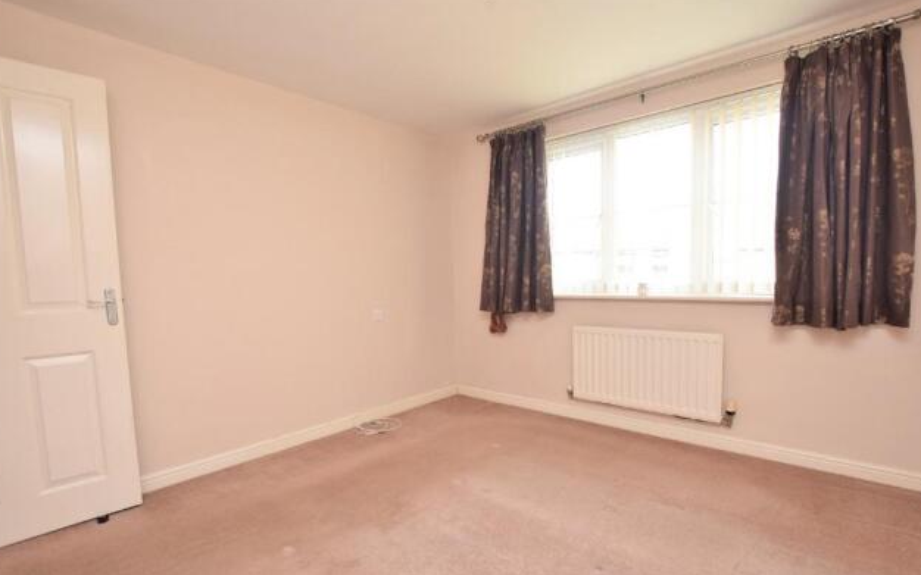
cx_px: 460
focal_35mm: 16
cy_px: 314
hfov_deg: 97.8
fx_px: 402
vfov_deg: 71.1
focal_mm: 10
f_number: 5.6
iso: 560
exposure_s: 1/125
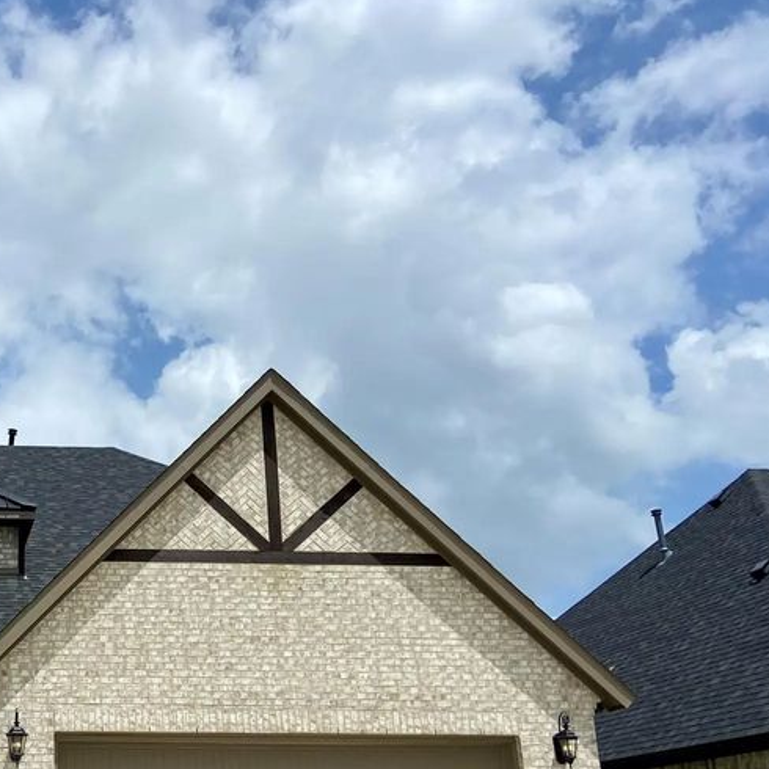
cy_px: 568
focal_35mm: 48
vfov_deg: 34.7
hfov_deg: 32.5
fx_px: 1206
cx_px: 2
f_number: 1.8
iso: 32
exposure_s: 1/6410
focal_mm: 4.25
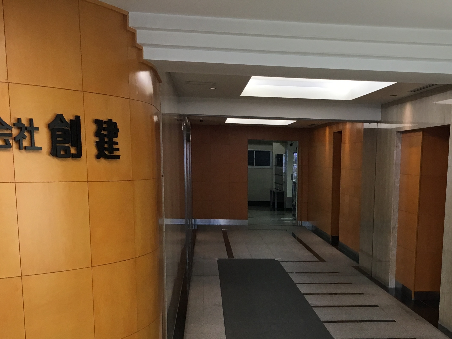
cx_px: 328
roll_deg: -2.0
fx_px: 718
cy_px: 320
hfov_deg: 34.3
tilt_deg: -12.1
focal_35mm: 55
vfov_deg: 25.5
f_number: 2.2
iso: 40
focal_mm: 4.15
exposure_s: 1/30
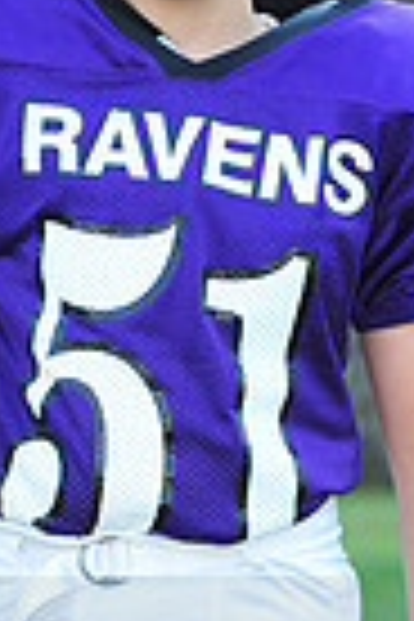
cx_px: 126
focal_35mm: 329
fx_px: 5675
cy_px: 639
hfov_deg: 4.2
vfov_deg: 6.2
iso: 200
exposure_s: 1/60
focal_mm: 78
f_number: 4.5
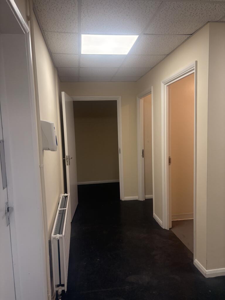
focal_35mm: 26
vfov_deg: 67.3
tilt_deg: -5.7
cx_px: 112
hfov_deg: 53.1
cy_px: 150
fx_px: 225
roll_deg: +1.2
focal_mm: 5.96
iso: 125
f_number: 1.6
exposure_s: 1/170
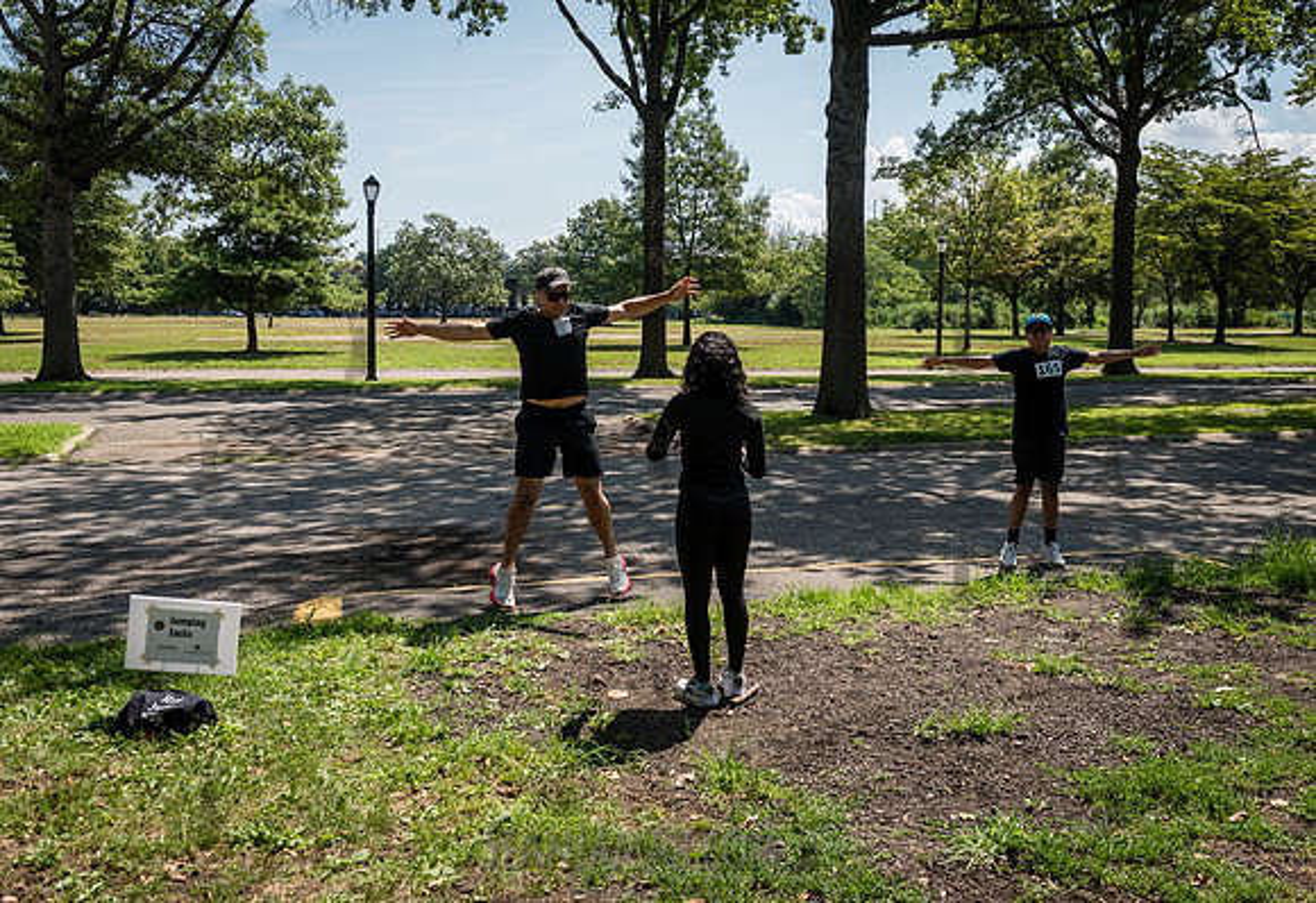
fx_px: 1306
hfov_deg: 53.3
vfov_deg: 38.1
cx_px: 744
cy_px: 406
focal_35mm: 35
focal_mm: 31
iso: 400
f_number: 4.5
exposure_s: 1/2000
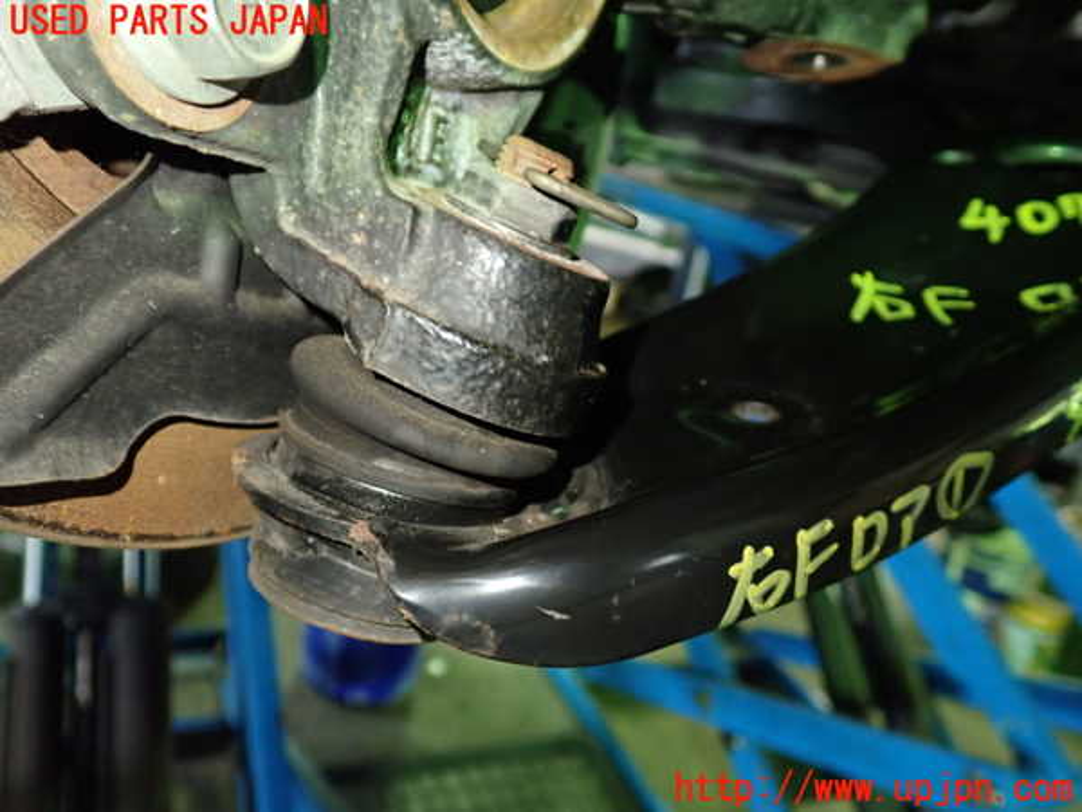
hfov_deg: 60.0
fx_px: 938
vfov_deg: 46.8
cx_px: 541
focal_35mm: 30
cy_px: 406
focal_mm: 5.4
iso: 640
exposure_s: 1/30
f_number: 2.3
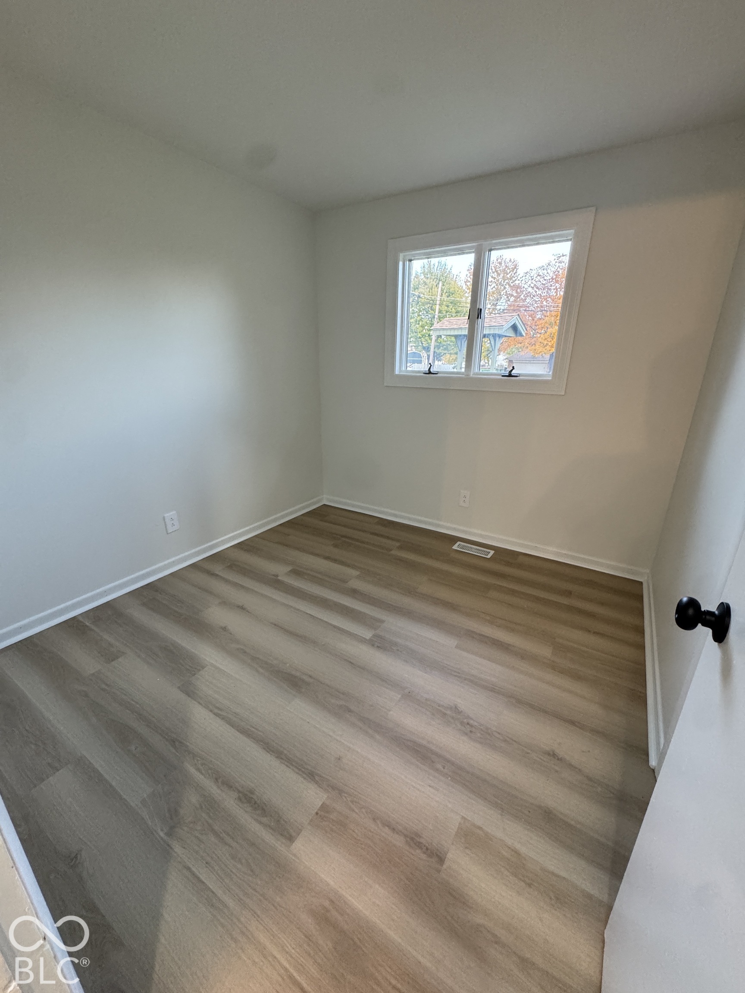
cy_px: 496
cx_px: 372
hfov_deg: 85.7
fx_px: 402
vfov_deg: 102.1
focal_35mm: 14
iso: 400
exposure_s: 1/60
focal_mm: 2.22
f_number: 2.2
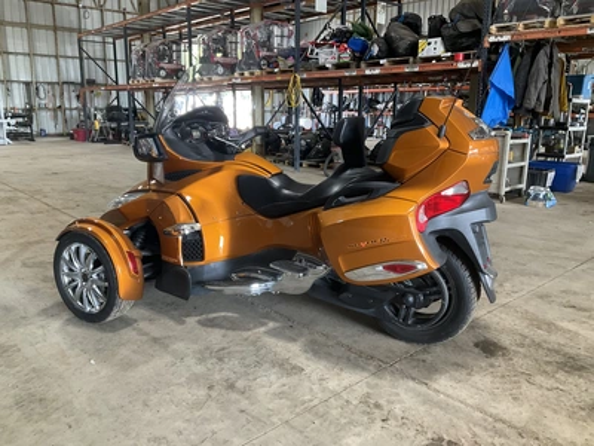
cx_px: 297
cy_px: 223
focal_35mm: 29
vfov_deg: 48.2
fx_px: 498
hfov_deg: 61.7
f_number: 1.8
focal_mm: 3
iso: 100
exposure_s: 1/60
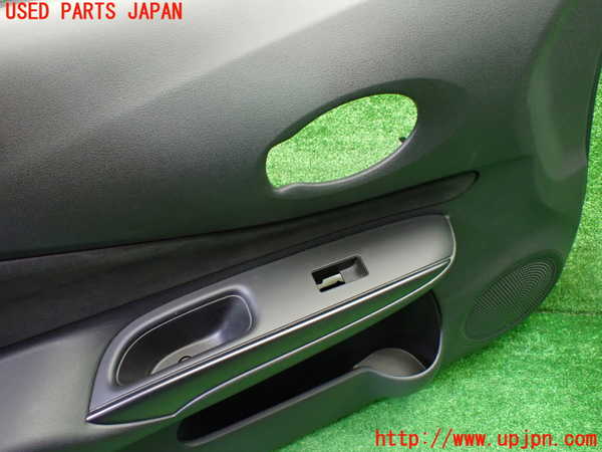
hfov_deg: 60.0
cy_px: 226
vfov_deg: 46.8
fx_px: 522
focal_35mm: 30
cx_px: 301
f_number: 2.3
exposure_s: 1/50
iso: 800
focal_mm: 5.4
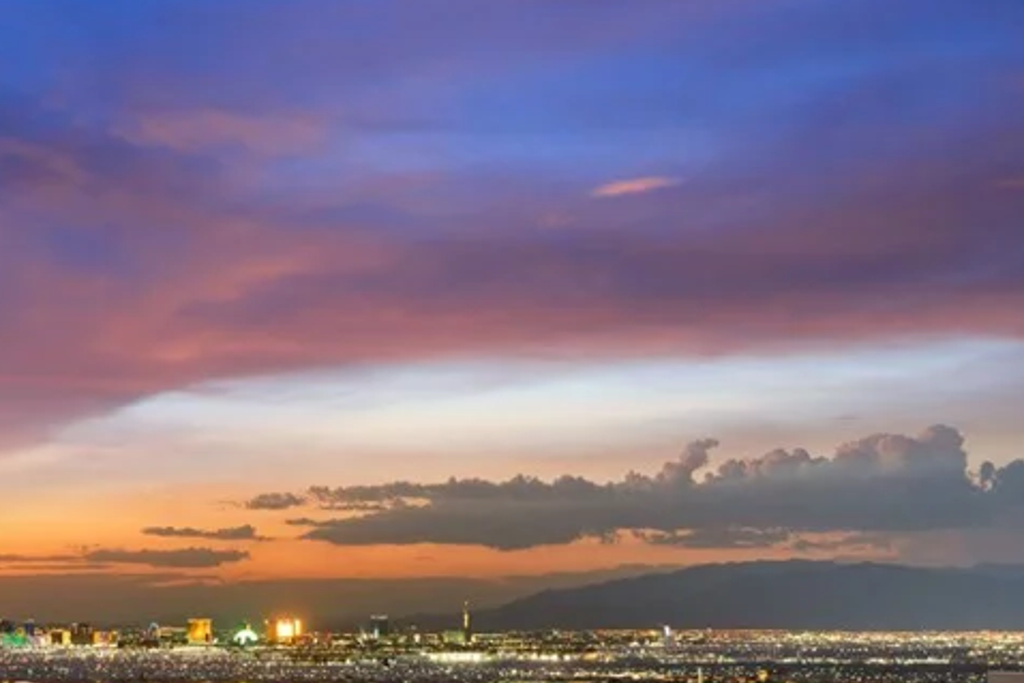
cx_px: 216
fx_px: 2134
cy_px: 693
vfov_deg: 17.7
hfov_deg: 26.5
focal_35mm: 75
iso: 800
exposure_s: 2.5
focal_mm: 35
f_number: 8
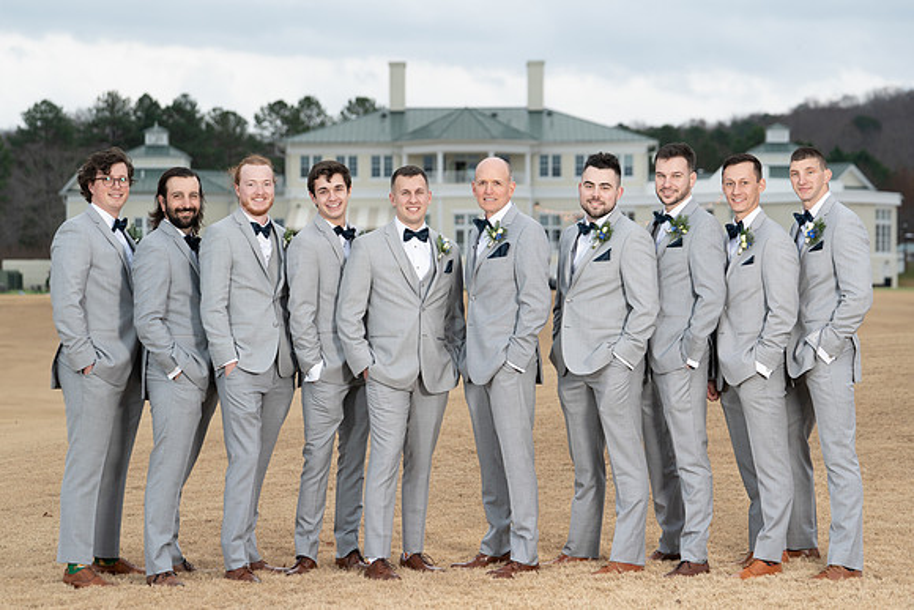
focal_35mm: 124
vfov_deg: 11.1
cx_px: 445
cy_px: 313
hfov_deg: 16.5
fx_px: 3148
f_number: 5
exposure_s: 1/250
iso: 320
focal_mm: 117
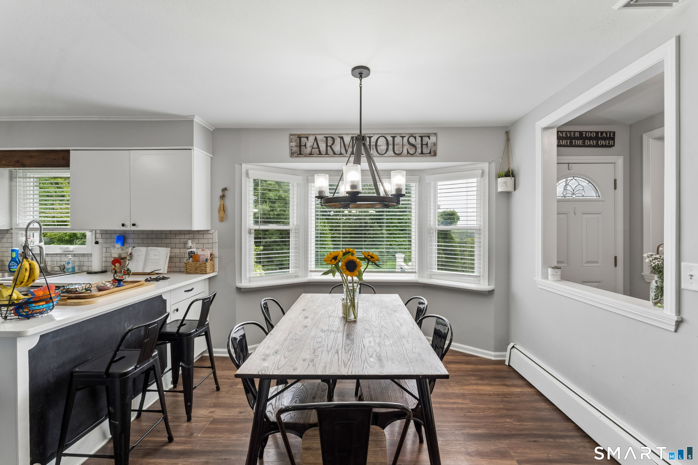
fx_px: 289
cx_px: 349
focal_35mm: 15
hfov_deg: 100.8
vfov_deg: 77.7
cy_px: 232
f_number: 13
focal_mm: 14.9
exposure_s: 1/13
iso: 400
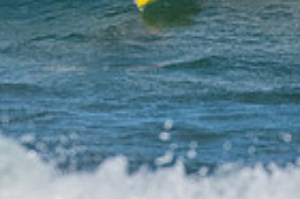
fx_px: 17296
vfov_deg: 0.7
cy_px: -65
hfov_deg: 1.0
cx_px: 56
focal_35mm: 2078
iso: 1100
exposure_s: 1/4000
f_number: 5.6
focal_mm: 500
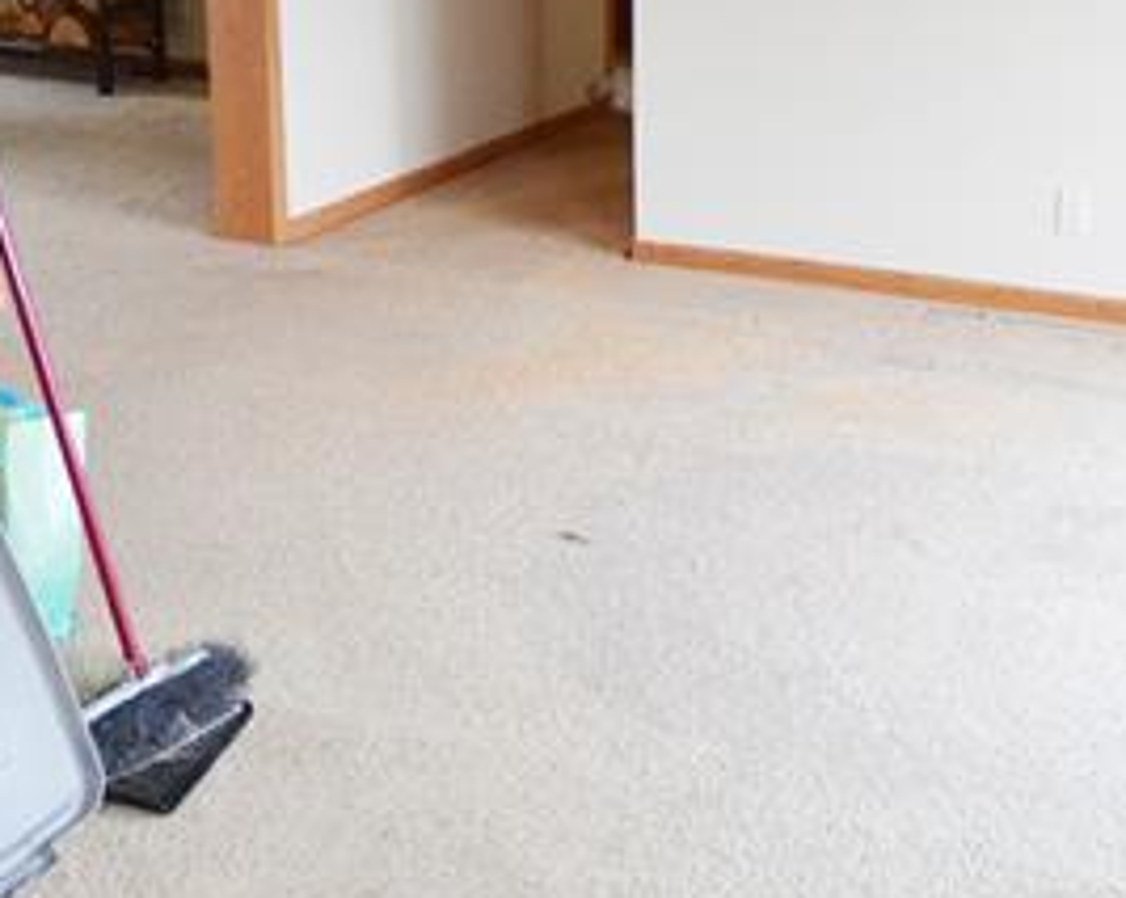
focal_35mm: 54
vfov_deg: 27.1
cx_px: 928
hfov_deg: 33.6
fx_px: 1798
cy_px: 89
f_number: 3.5
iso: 500
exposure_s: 1/60
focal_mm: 10
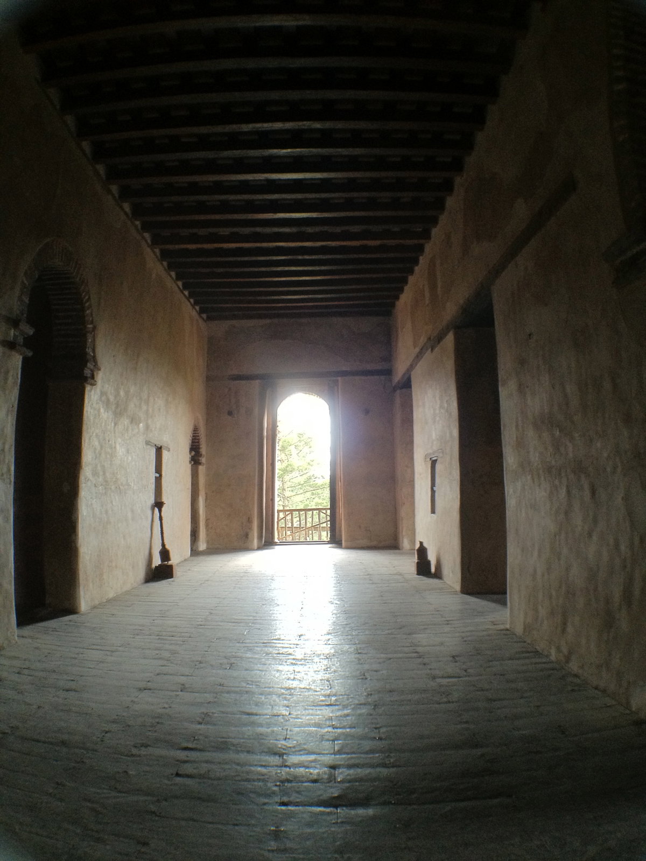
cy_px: 430
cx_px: 323
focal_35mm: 35
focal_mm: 4.28
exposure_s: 1/20
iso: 320
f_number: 2.4
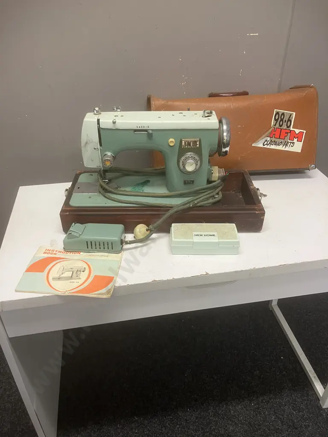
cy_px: 218
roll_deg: -0.4
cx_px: 164
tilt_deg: -32.7
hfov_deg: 49.7
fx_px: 354
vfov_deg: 63.4
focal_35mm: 28
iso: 80
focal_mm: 3.99
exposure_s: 1/50
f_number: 1.8
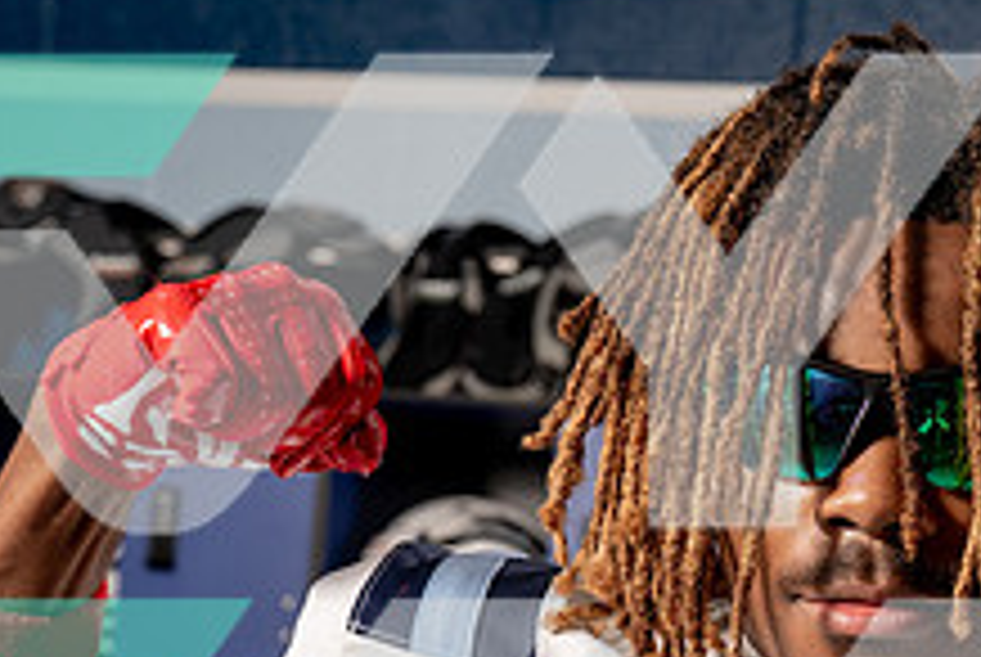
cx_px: 927
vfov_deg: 11.5
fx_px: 3193
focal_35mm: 117
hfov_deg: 17.2
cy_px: 839
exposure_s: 1/250
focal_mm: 44
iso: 500
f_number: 5.6
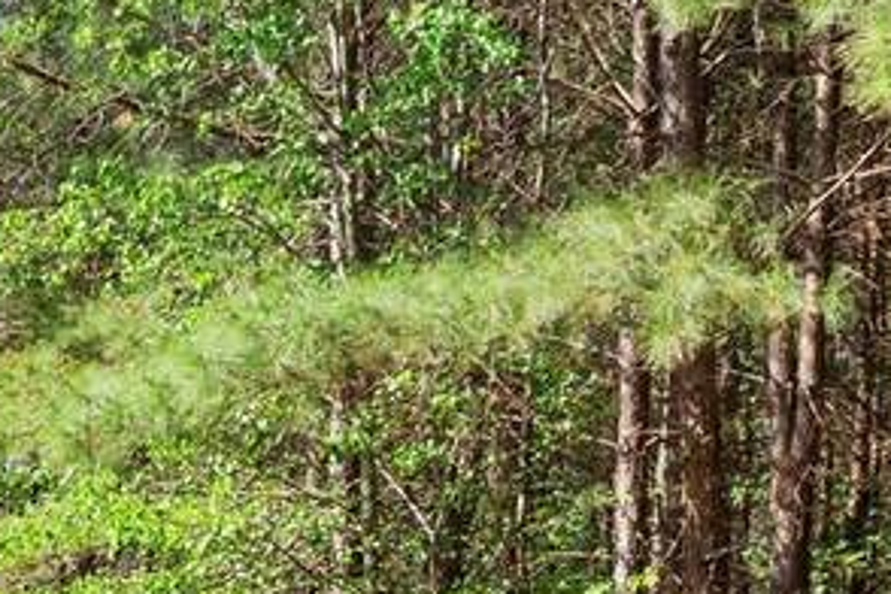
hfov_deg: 15.9
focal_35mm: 111
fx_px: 2751
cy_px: 644
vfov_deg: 12.1
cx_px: -676
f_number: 9
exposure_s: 1/60
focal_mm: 17
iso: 250
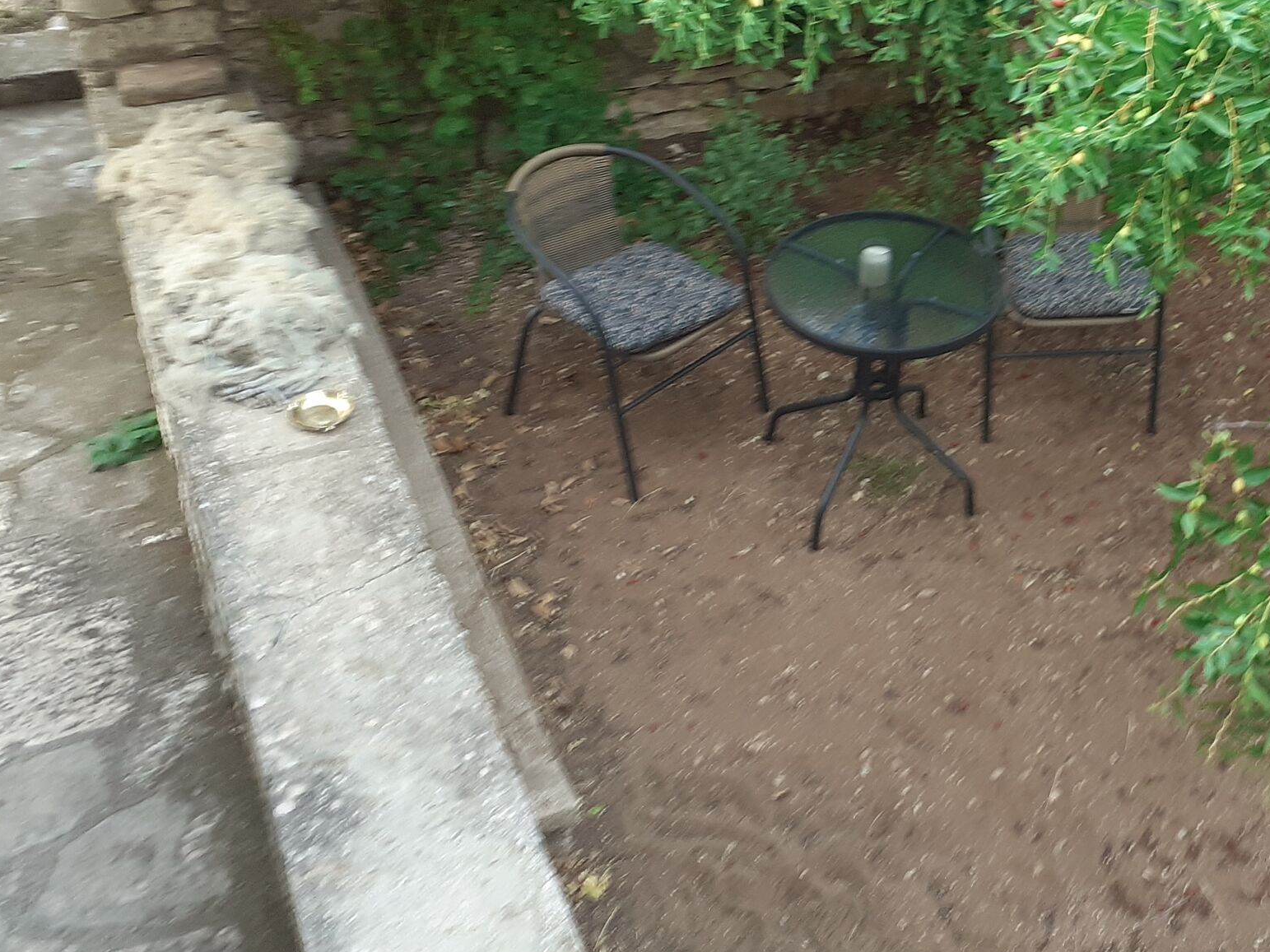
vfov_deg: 29.1
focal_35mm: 49
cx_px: 1122
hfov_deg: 36.7
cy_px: 217
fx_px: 1798
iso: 64
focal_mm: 3.6
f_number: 1.9
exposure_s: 1/50
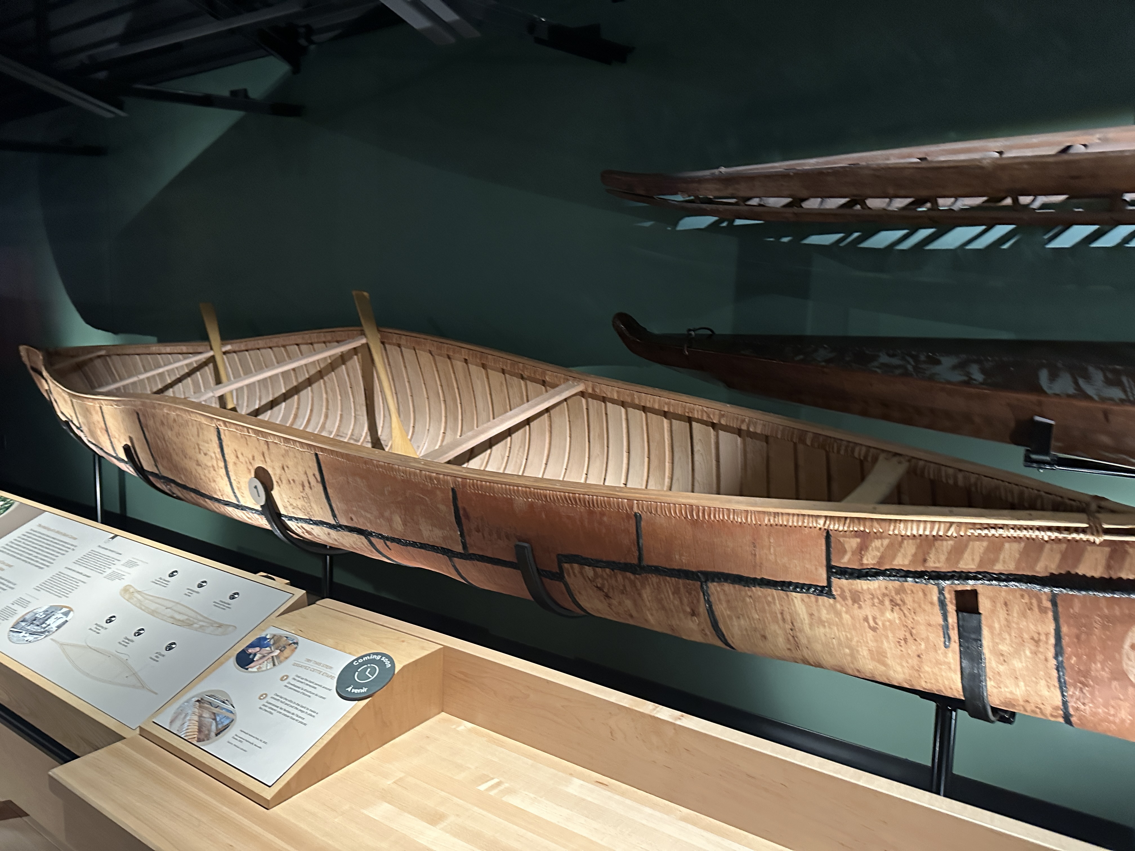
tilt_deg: -7.6
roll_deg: -1.4
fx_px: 787
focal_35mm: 24
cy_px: 426
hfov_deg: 71.6
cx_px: 568
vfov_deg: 56.8
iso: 640
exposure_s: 1/40
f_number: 1.78
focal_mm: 6.86
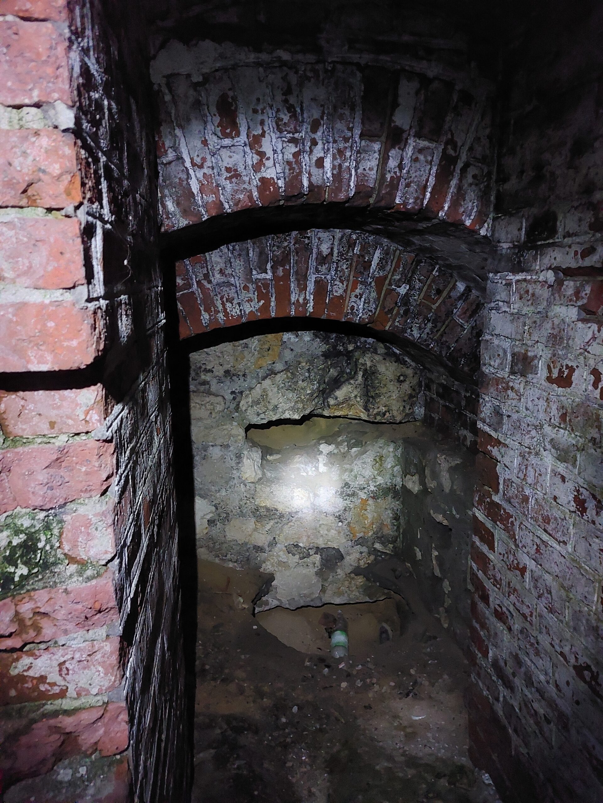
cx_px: 302
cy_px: 402
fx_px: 557
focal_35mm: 24
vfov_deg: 71.6
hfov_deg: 56.8
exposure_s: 1/25
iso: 1600
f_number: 1.8
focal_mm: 5.23
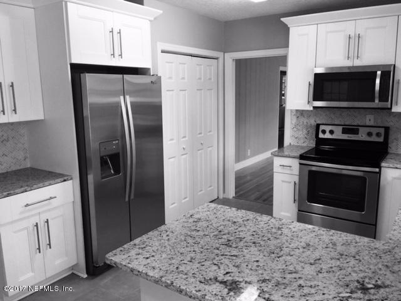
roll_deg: -0.1
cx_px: 200
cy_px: 150
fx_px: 336
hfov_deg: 61.7
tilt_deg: -9.5
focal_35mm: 29
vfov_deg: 48.2
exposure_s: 1/17
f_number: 2.2
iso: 40
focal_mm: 4.15
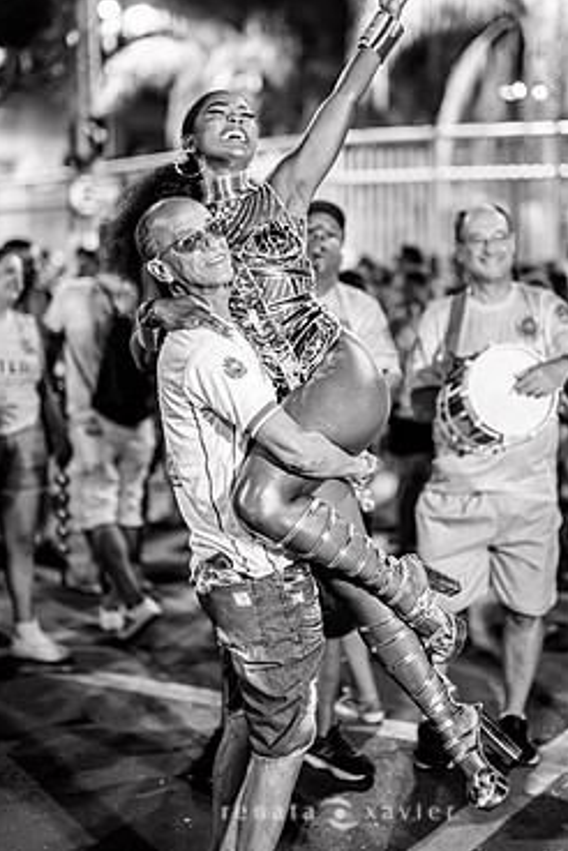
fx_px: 1444
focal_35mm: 61
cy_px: 334
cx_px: 335
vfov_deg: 32.8
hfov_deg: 22.2
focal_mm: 50
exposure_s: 1/320
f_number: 1.2
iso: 2500
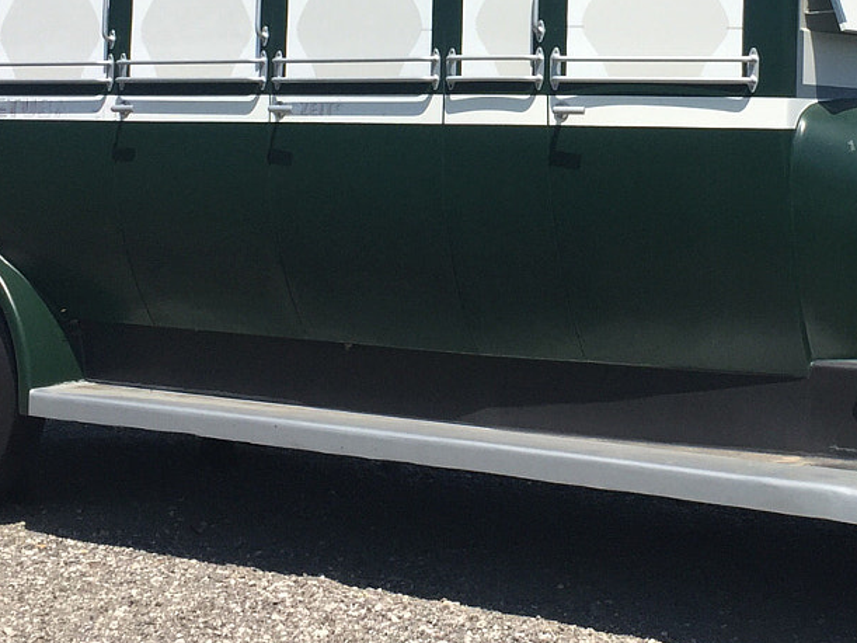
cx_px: 642
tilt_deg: +4.5
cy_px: 31
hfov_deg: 25.4
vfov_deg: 18.9
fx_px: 1881
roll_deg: -2.1
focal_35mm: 76
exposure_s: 1/2198
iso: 32
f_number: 2.2
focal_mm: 4.15
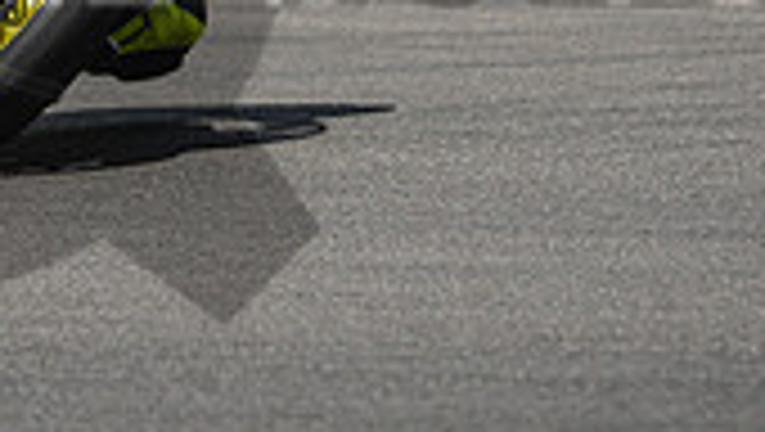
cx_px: -117
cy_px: -110
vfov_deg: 1.1
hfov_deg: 2.0
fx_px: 21725
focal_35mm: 1070
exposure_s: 1/2000
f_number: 2.8
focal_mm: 200
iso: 125
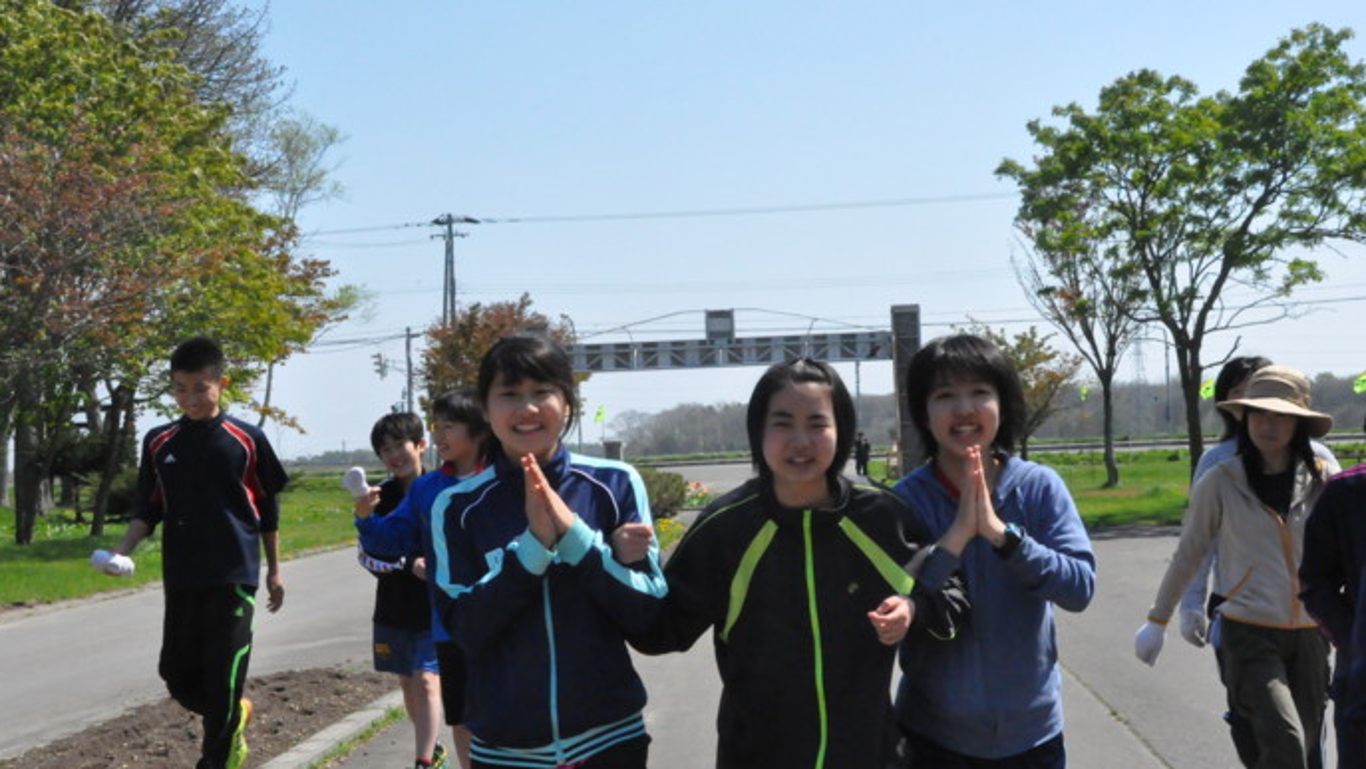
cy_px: 436
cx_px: 752
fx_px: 2051
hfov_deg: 36.8
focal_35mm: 57
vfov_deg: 21.2
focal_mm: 31
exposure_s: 1/1250
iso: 3200
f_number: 18
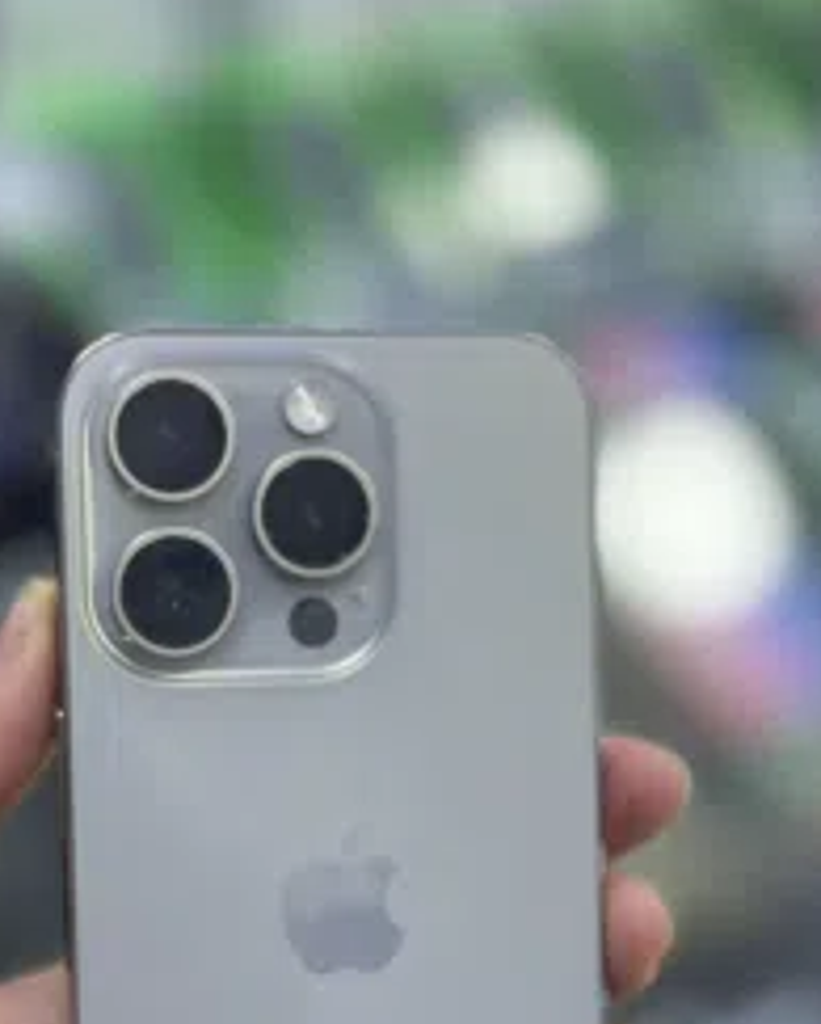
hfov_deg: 19.9
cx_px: 282
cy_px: 805
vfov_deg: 24.4
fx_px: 2334
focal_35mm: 77
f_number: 1.78
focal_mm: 6.86
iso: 80
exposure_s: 1/100
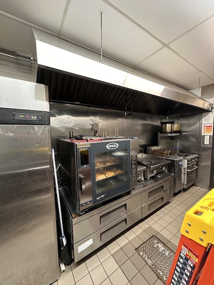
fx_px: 115
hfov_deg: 85.7
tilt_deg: -5.3
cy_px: 142
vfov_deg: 102.1
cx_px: 107
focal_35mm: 14
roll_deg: -0.3
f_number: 2.2
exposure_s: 1/60
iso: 320
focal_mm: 2.22
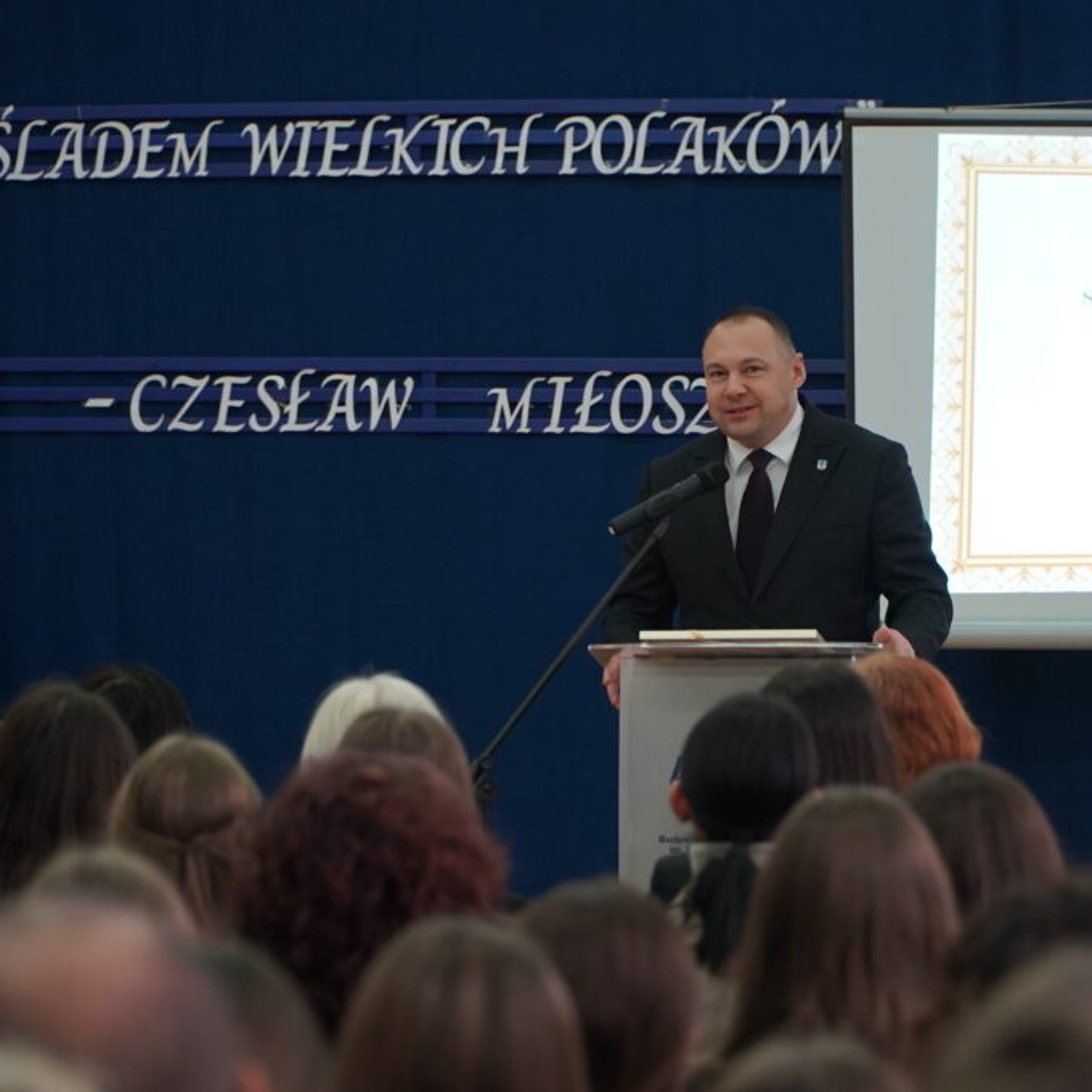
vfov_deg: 8.7
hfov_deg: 8.7
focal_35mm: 201
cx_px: 735
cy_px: 545
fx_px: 7174
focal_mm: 105
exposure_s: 1/160
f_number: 4
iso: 1600
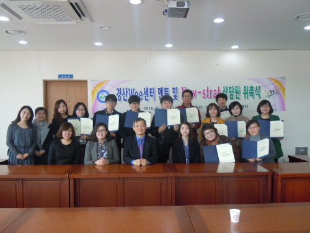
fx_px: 269
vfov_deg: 46.8
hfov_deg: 60.0
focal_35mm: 30
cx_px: 155
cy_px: 116
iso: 320
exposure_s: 1/60
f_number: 3.5
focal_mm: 5.4
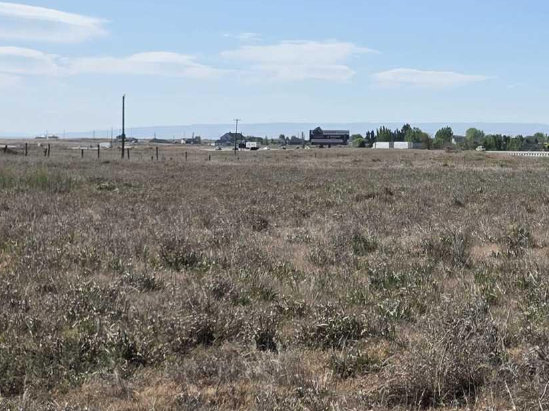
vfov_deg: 17.1
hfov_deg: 21.4
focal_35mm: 86
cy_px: 129
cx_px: 635
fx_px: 1364
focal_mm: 6.25
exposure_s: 1/7944
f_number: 1.7
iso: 64
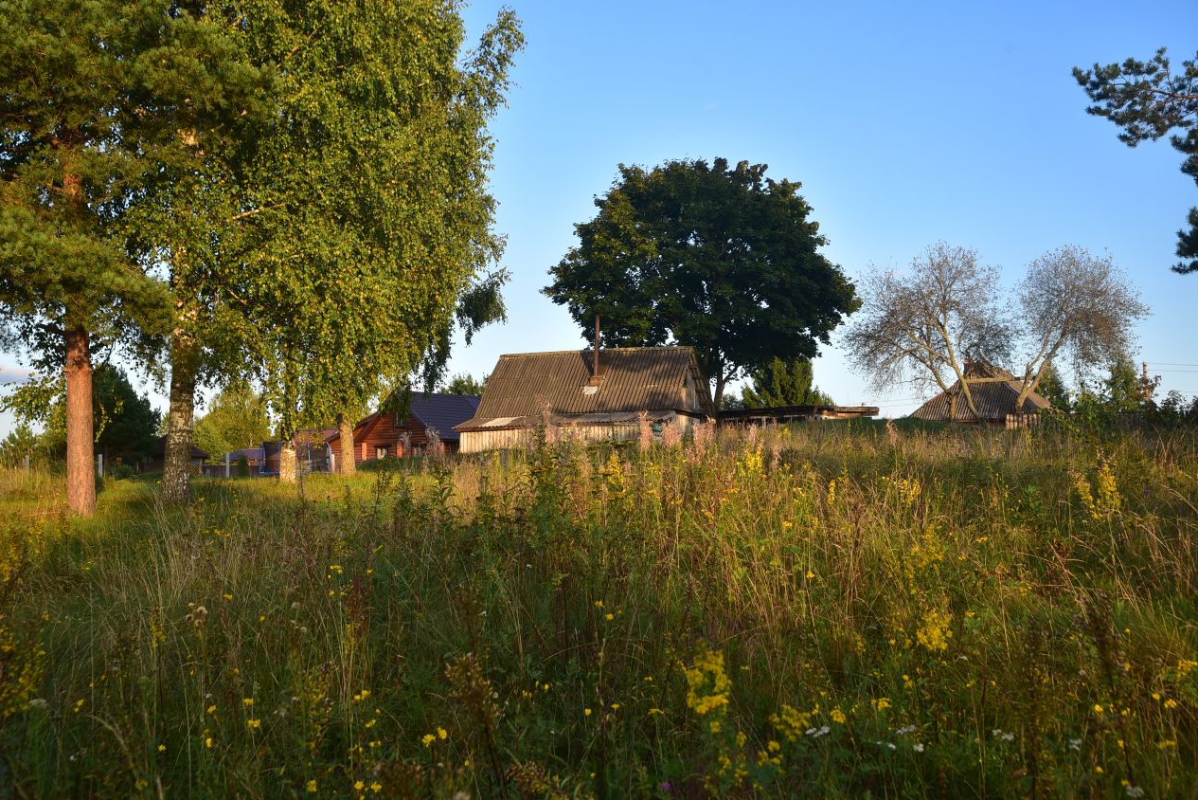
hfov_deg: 51.9
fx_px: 1231
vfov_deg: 36.0
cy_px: 394
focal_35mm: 37
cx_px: 598
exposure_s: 1/125
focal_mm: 36
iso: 200
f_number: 7.1
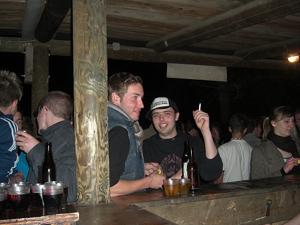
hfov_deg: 49.0
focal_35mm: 38
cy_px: 112
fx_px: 329
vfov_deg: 37.7
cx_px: 150
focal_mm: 7.9
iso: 200
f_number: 2.8
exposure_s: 1/60
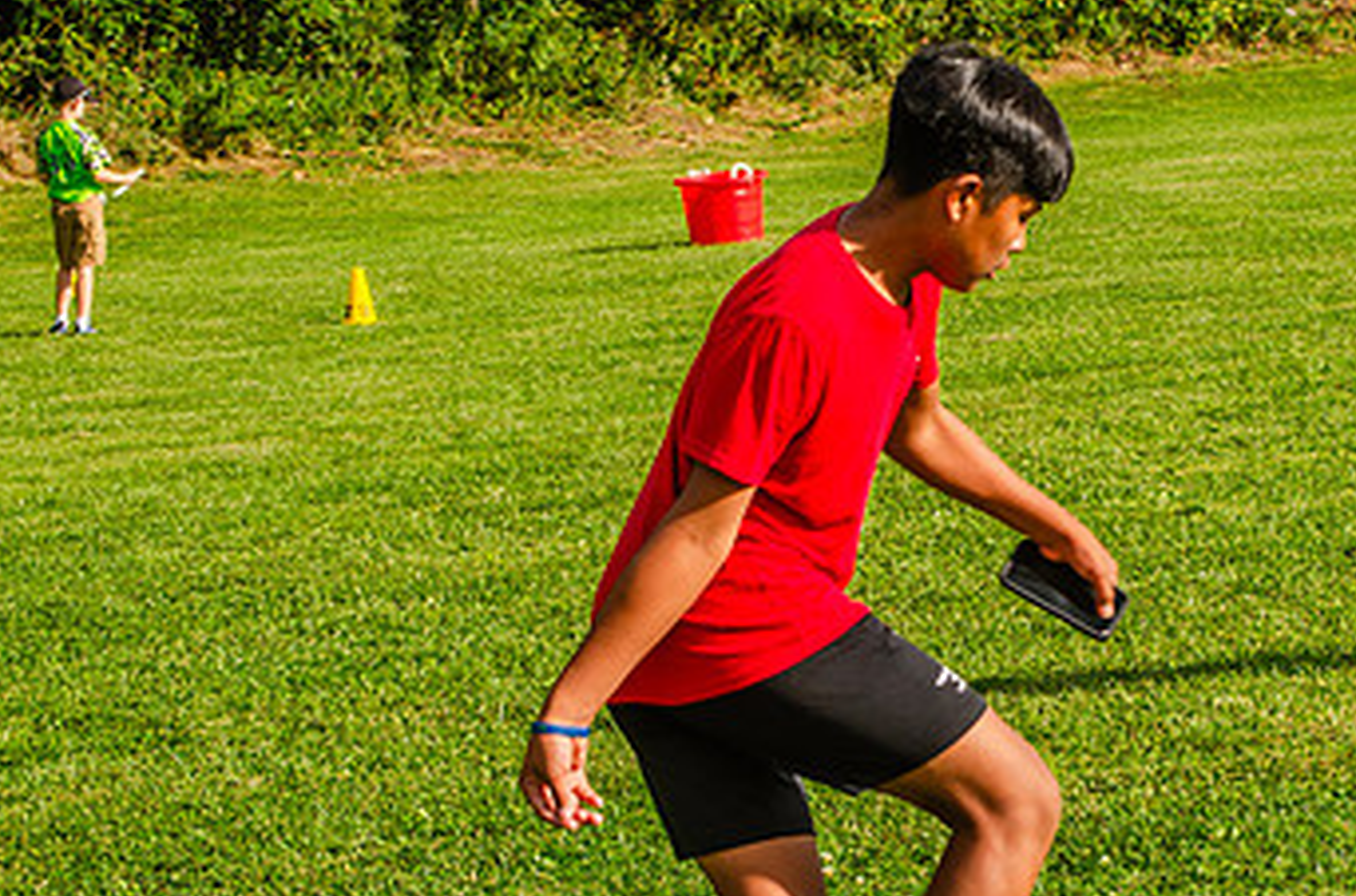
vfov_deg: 9.7
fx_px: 5259
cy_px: 504
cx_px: 999
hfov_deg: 14.6
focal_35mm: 140
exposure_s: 1/250
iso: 110
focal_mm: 55
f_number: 8
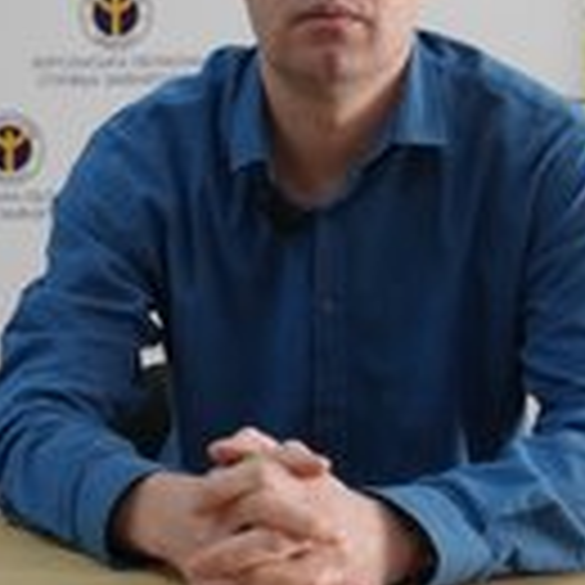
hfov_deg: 19.3
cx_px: 94
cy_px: 200
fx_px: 1702
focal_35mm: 89
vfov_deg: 19.5
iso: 2500
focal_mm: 34
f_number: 4
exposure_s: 1/160
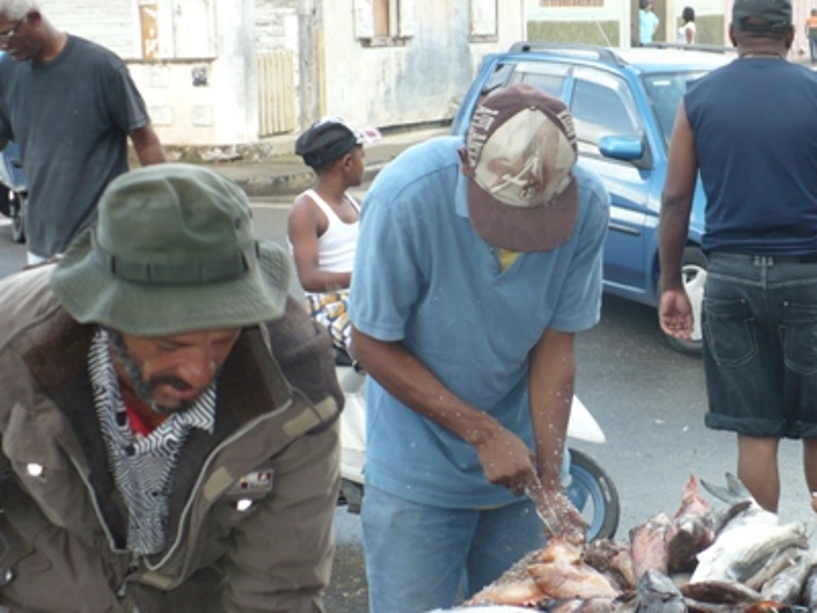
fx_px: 1817
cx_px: 594
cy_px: 379
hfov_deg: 25.1
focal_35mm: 77
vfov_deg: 19.1
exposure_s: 1/125
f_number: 3
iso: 100
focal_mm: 7.9
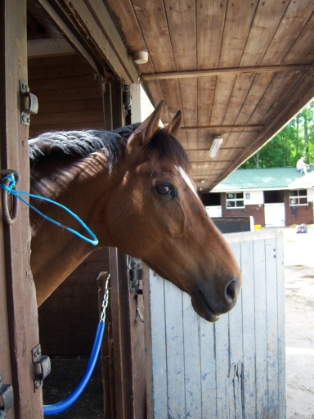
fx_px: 435
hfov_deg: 39.7
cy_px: 210
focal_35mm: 36
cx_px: 157
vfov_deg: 51.4
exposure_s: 1/80
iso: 80
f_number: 2.8
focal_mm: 7.5
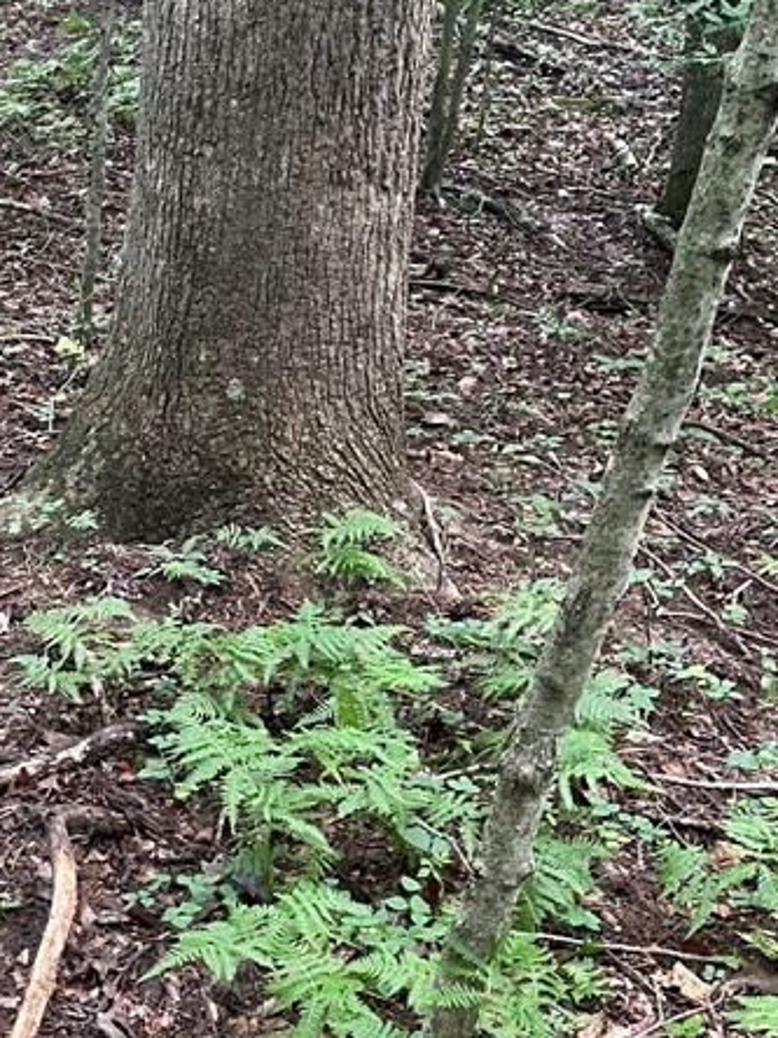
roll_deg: +1.0
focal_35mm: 60
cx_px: 30
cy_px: 526
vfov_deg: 32.2
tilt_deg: -25.8
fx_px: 1798
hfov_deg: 23.5
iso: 250
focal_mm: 4.2
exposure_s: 1/60
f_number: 1.6
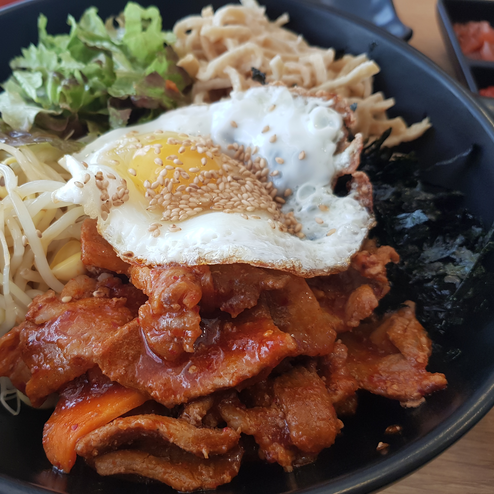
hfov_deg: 51.7
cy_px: 250
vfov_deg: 52.5
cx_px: 171
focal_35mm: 31
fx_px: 501
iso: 64
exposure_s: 1/60
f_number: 1.7
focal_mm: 4.3
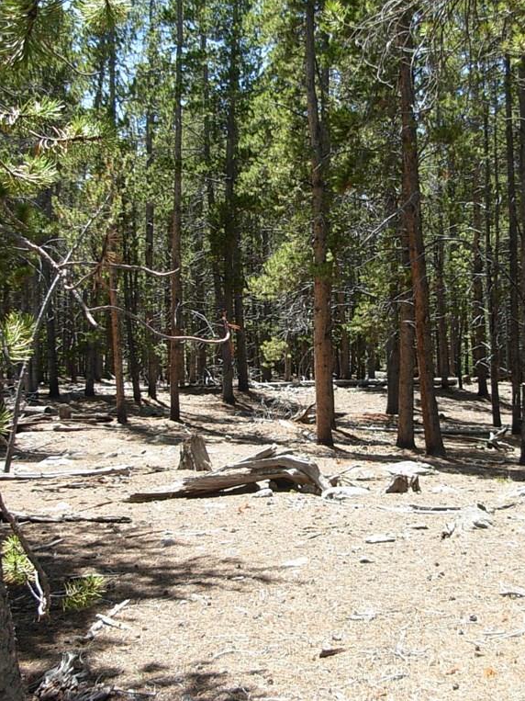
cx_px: 366
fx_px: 1032
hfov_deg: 28.3
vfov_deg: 37.5
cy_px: 350
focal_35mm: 51
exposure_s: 1/287
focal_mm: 6.3
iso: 79
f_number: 2.9
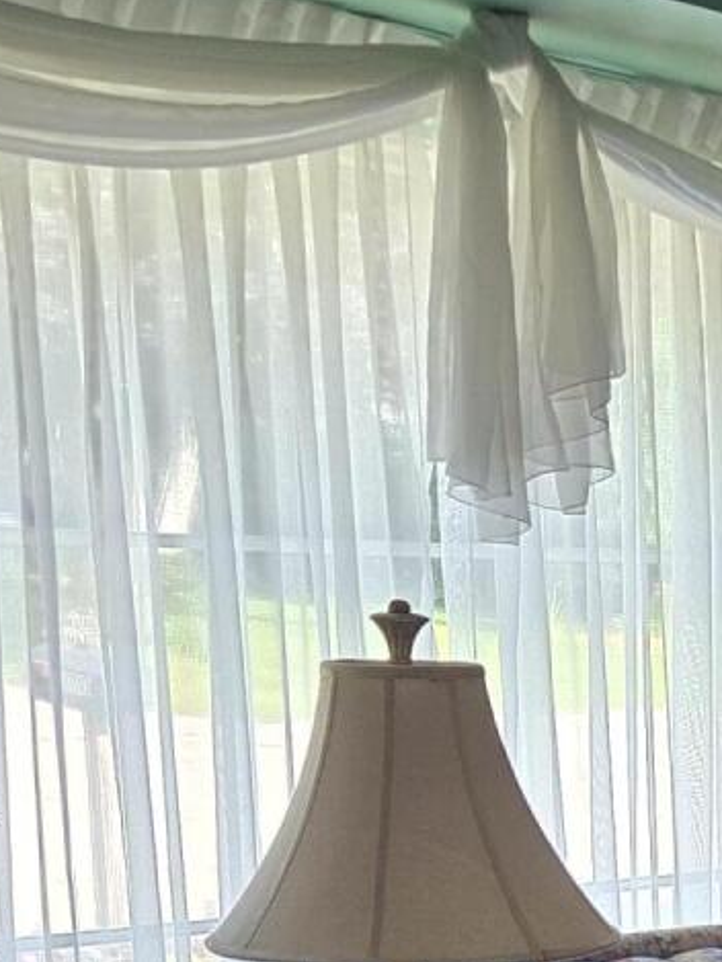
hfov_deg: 14.1
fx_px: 2724
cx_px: 1114
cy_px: 1188
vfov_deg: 18.8
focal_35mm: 98
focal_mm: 5.4
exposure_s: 1/120
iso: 200
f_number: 1.8
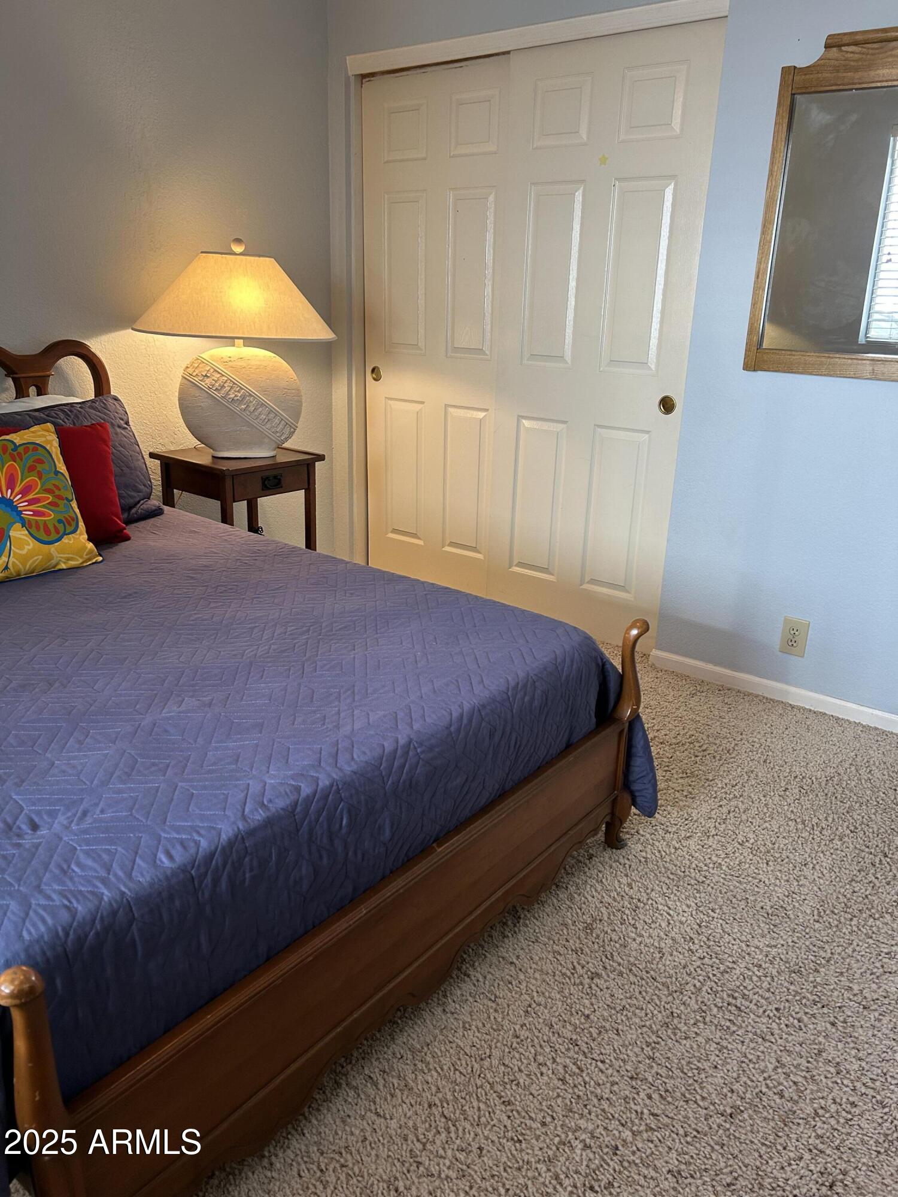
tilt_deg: -18.5
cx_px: 449
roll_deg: -0.9
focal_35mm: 26
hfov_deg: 53.1
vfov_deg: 67.3
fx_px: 899
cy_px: 598
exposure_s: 1/120
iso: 125
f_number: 1.5
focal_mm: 5.7
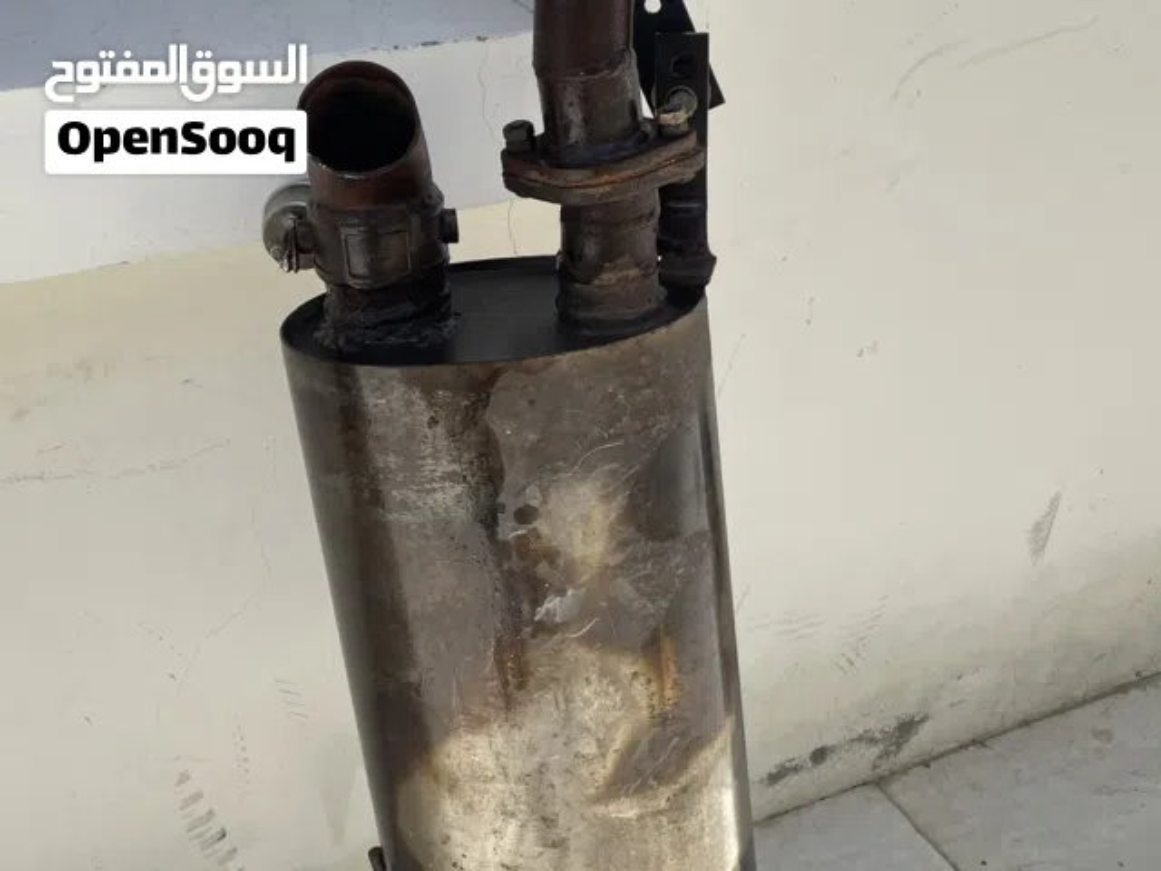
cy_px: 436
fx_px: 872
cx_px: 580
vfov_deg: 53.1
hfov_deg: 67.3
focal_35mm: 26
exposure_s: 1/3125
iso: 32
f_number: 1.6
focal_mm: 4.2
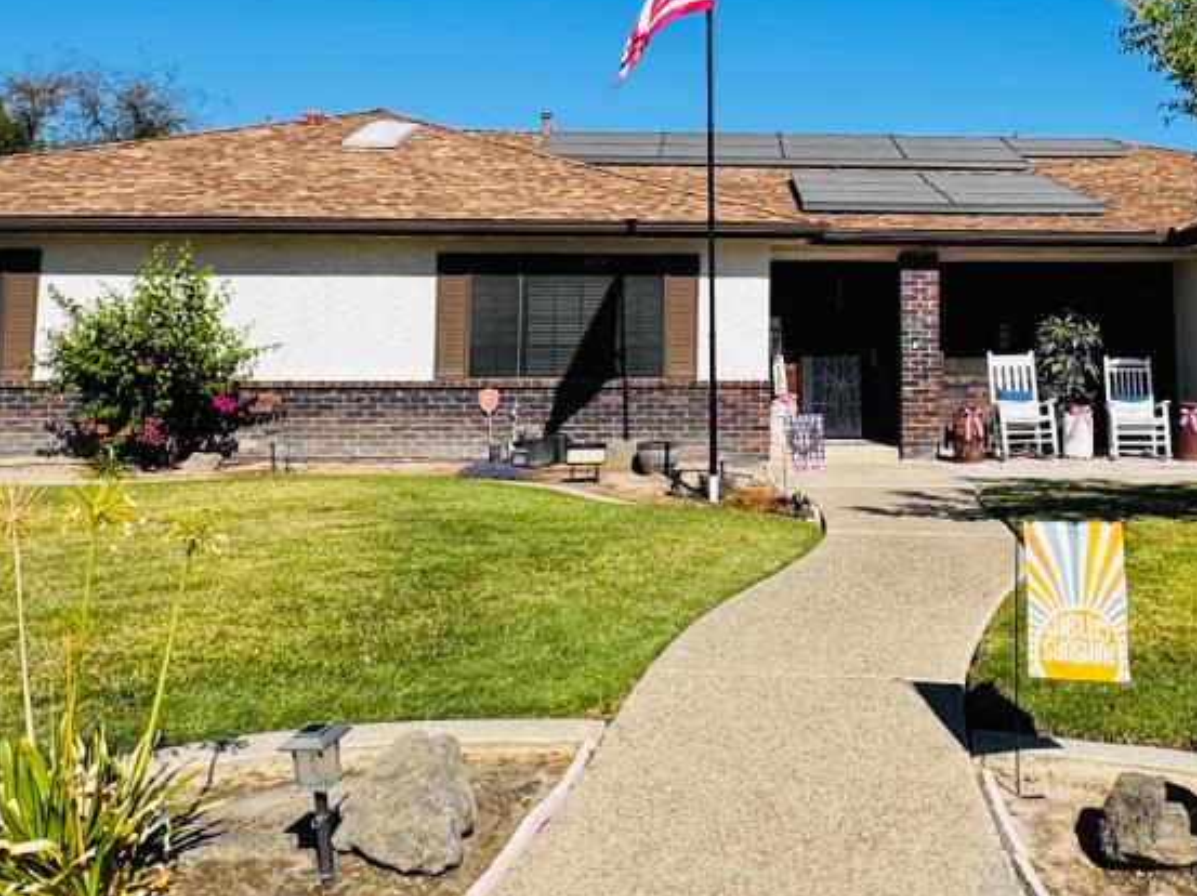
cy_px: 215
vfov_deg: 36.7
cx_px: 823
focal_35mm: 38
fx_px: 1313
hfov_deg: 48.0
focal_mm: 2.22
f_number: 2.2
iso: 50
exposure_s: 1/2028
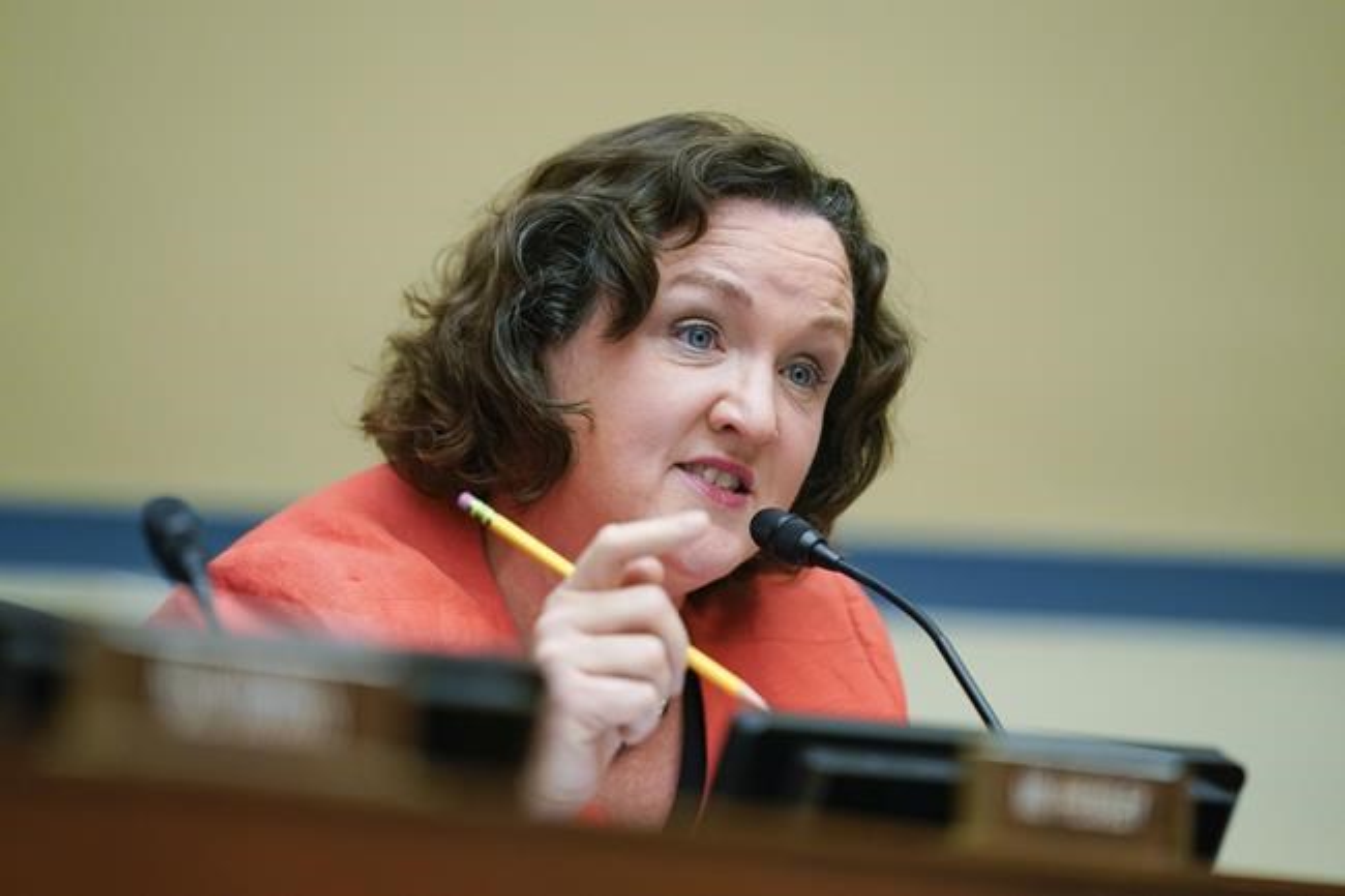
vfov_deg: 6.9
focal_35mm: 200
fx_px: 7470
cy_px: 448
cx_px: 672
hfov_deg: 10.3
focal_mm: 200
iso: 4000
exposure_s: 1/800
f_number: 2.8
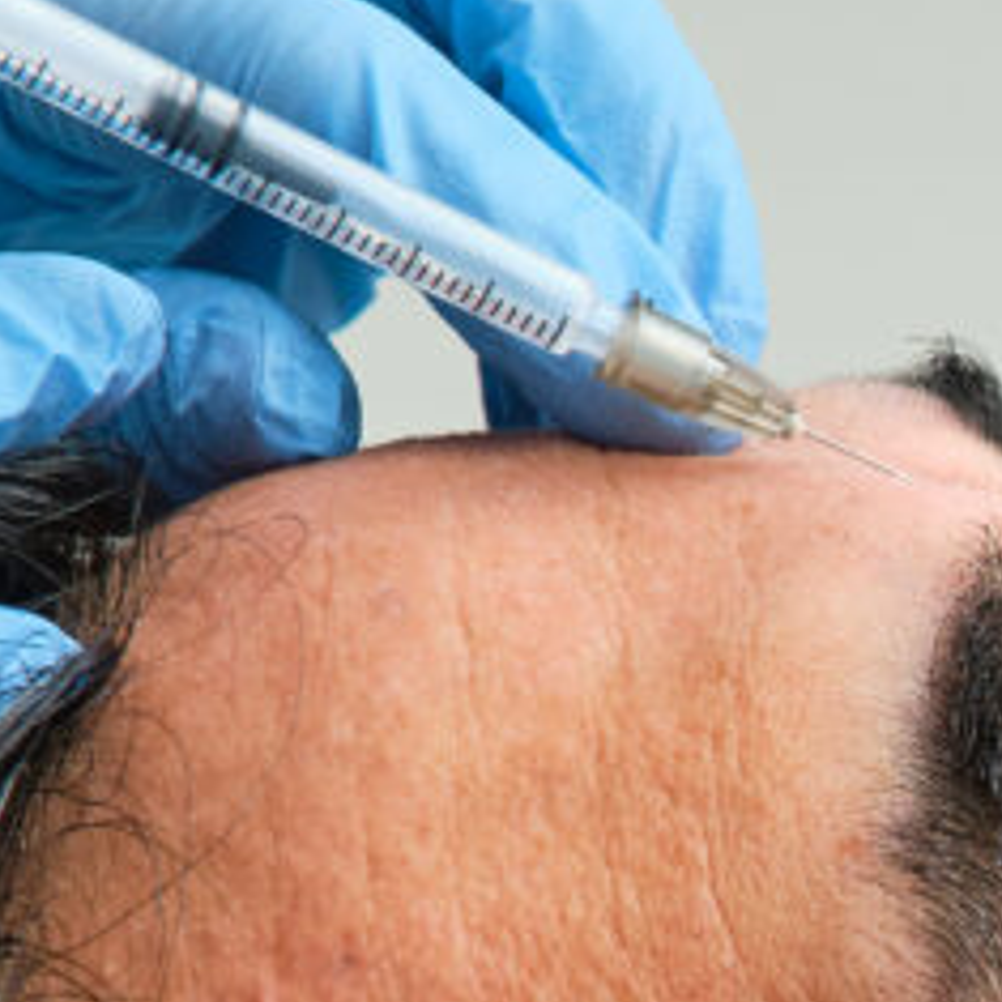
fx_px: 10087
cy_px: 1230
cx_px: 1868
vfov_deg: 5.7
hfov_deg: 5.6
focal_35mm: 308
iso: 200
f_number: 8
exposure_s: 1/100
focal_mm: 55
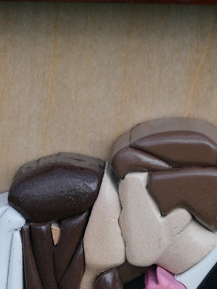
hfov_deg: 8.6
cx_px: 69
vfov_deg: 10.9
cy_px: 450
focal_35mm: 173
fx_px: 1444
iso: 200
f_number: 4.5
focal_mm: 25
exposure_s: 1/640
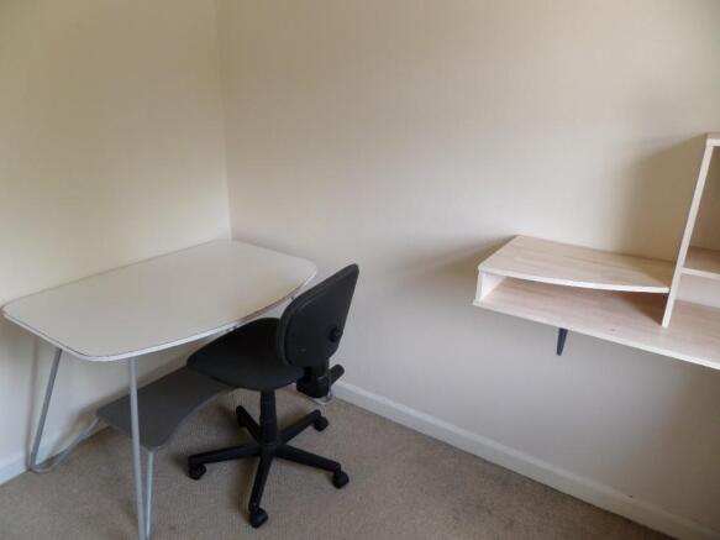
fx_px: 499
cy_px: 270
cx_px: 360
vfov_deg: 56.8
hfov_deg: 71.6
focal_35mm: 24
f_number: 3.1
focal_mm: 4.3
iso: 100
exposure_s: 1/30
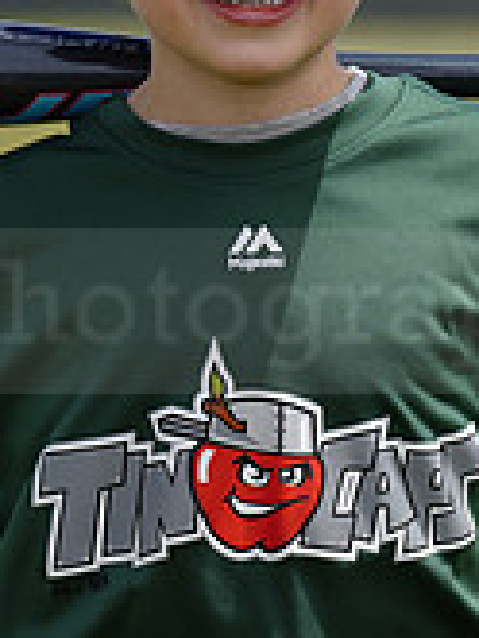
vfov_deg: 4.8
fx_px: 7647
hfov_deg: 3.6
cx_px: 193
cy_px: 280
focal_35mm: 415
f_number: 5
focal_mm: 123
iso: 50
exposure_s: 1/400
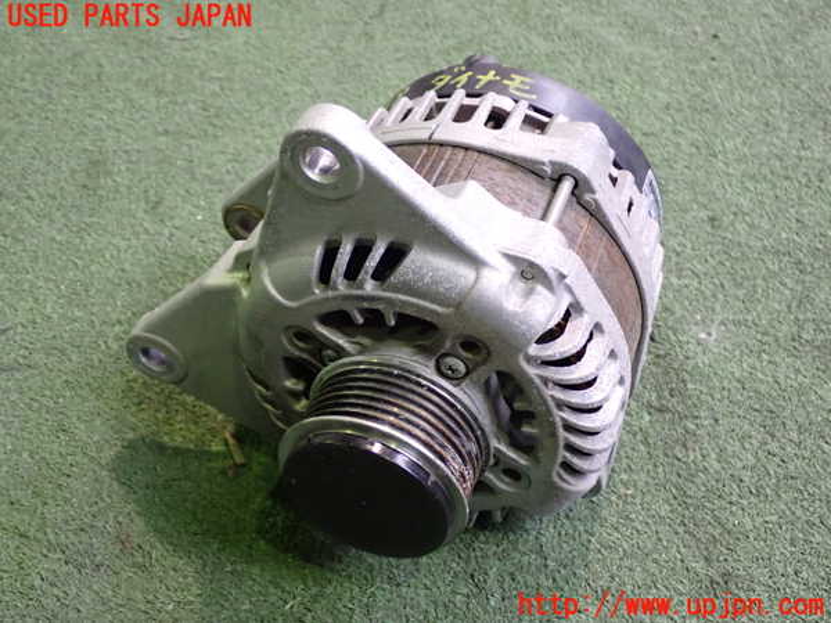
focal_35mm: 47
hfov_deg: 40.4
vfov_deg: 30.9
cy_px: 312
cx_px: 416
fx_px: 1128
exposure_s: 1/50
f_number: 3.1
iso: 800
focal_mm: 8.4
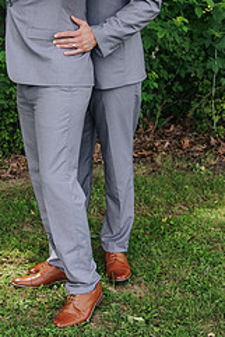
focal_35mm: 84
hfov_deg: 16.1
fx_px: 786
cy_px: 63
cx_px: 27
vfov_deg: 23.8
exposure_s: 1/200
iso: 200
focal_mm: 30
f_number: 4
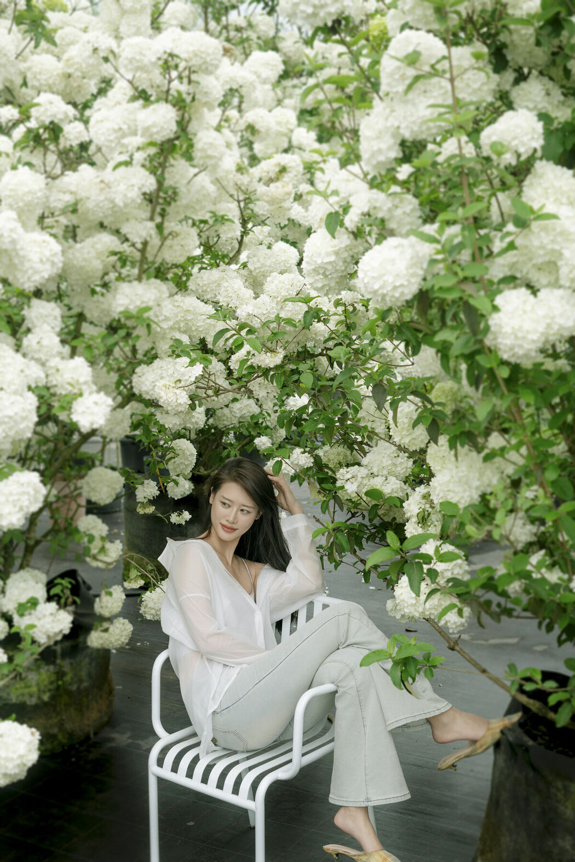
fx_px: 1198
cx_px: 288
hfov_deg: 27.0
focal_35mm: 50
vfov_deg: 39.6
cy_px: 431
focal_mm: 50
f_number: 4
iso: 250
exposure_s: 1/160
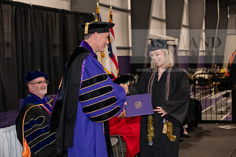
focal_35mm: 70
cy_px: 78
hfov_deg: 28.8
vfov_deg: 19.5
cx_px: 118
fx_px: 459
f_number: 5
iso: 2500
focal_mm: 70
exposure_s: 1/200
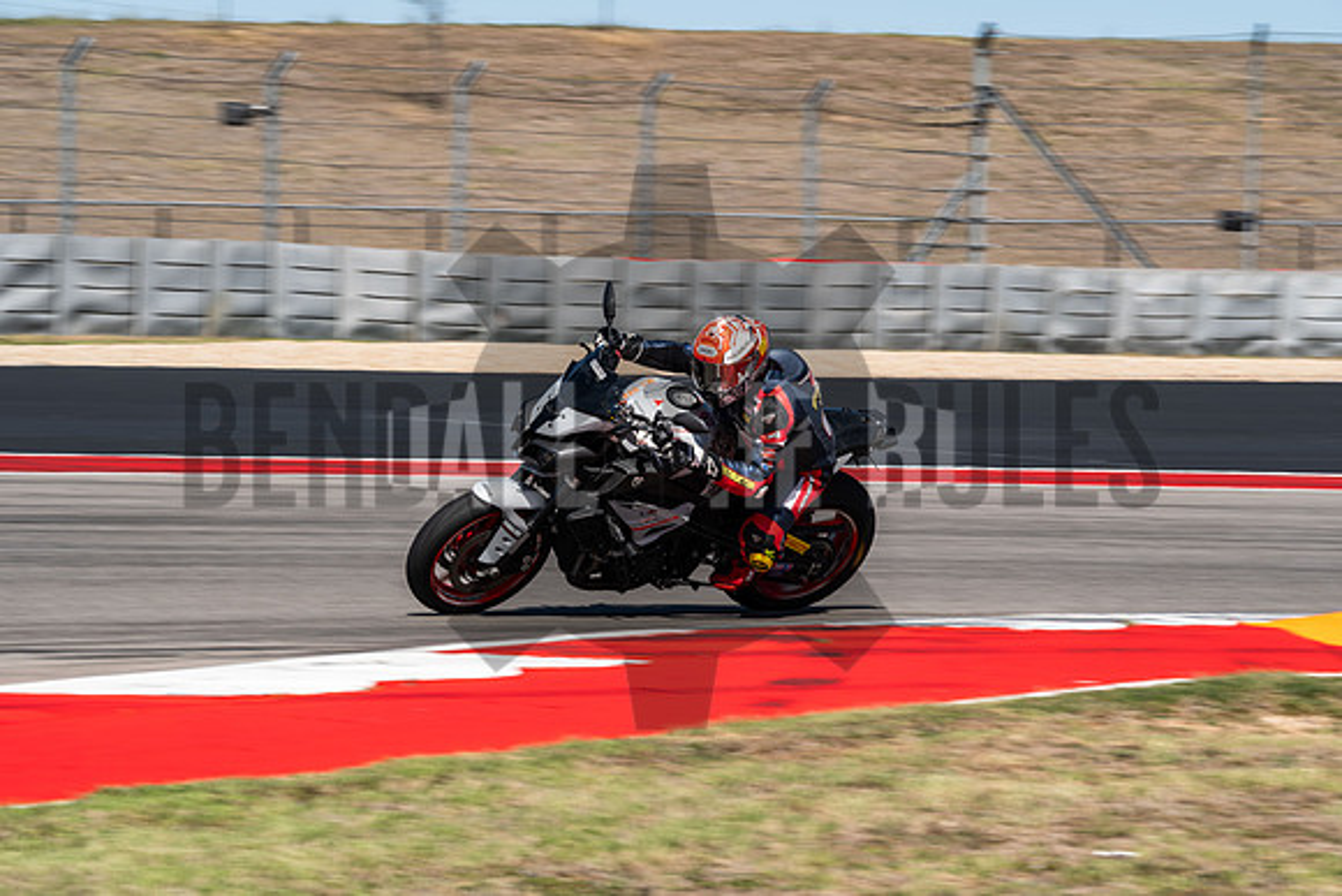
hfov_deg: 9.8
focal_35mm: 210
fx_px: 7830
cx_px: 671
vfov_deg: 6.5
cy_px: 448
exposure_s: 1/200
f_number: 11
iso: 160
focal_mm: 140
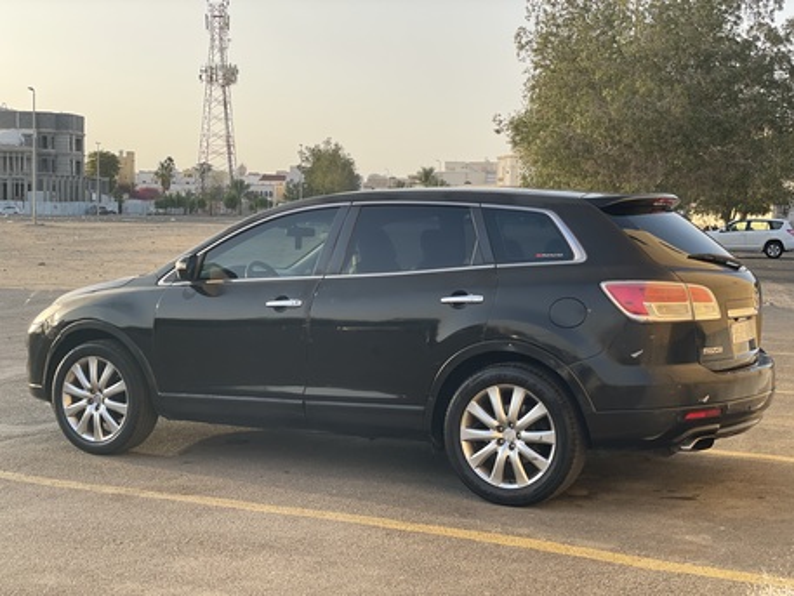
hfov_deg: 36.8
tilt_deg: -2.8
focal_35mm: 52
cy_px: 298
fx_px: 1193
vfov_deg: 28.0
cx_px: 397
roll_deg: -1.1
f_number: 2
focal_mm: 6
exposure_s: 1/457
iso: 32
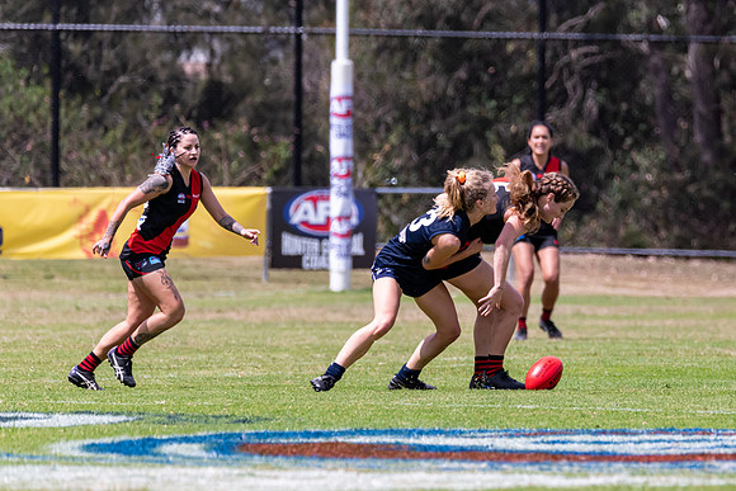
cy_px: 298
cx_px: 555
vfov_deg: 2.2
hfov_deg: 3.3
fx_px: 12963
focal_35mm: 634
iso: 800
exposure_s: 1/3200
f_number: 6.3
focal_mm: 420
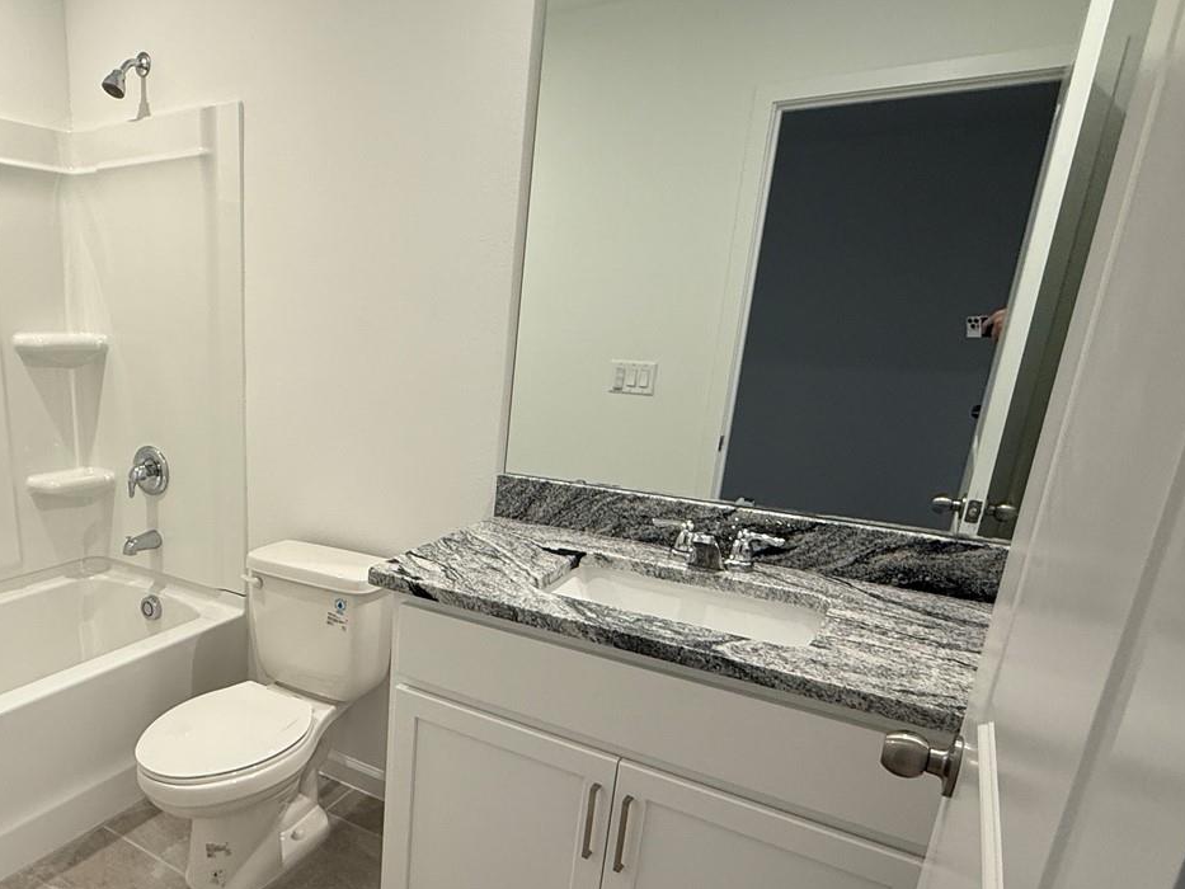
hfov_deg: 67.7
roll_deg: -1.3
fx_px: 822
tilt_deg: -18.4
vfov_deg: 56.1
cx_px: 318
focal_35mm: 24
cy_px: 558
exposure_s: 1/120
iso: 160
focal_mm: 2.22
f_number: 2.2
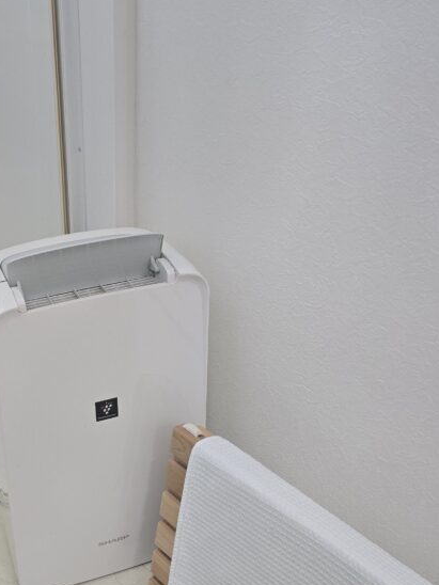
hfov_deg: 32.7
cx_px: 91
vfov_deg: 43.6
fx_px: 727
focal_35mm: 43
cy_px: 351
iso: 250
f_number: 1.7
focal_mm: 6.3
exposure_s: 1/100
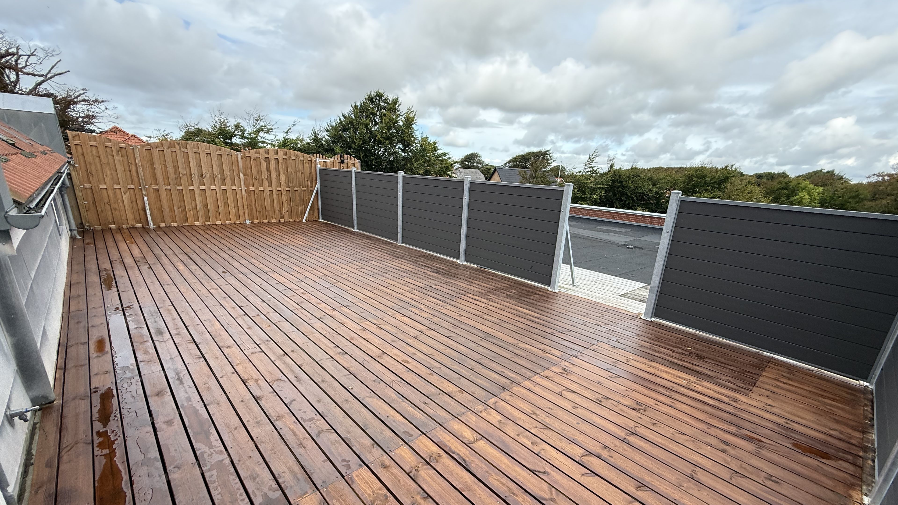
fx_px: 381
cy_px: 295
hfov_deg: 99.3
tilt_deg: -16.6
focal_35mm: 16
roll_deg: -2.7
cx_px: 464
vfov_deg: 66.6
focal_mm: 2.22
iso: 64
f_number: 2.2
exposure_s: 1/742
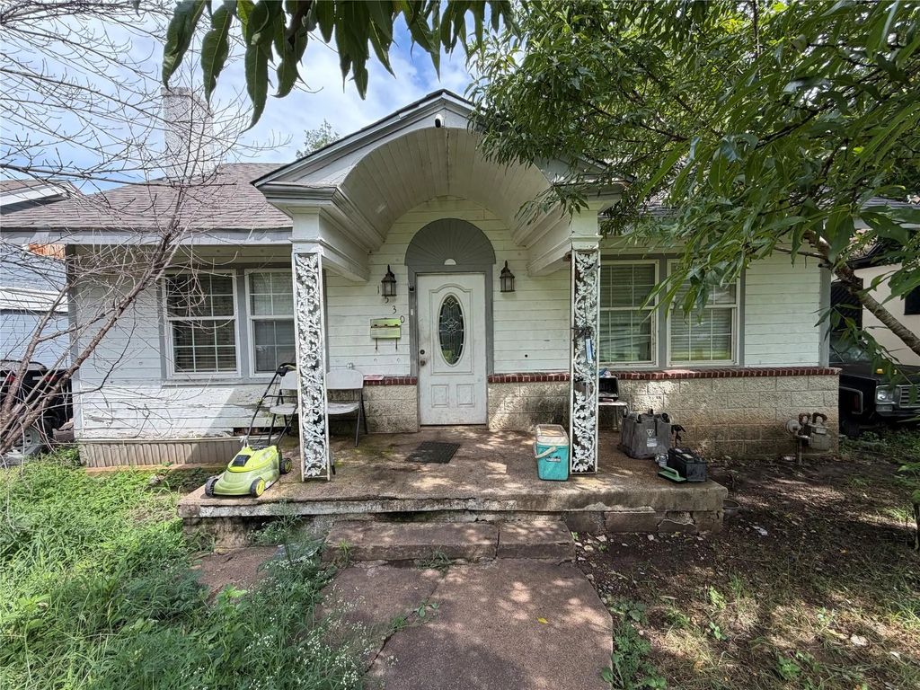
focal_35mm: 14
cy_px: 345
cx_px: 460
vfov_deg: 85.7
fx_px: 372
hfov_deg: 102.1
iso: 64
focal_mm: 2.22
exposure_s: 1/479
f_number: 2.2
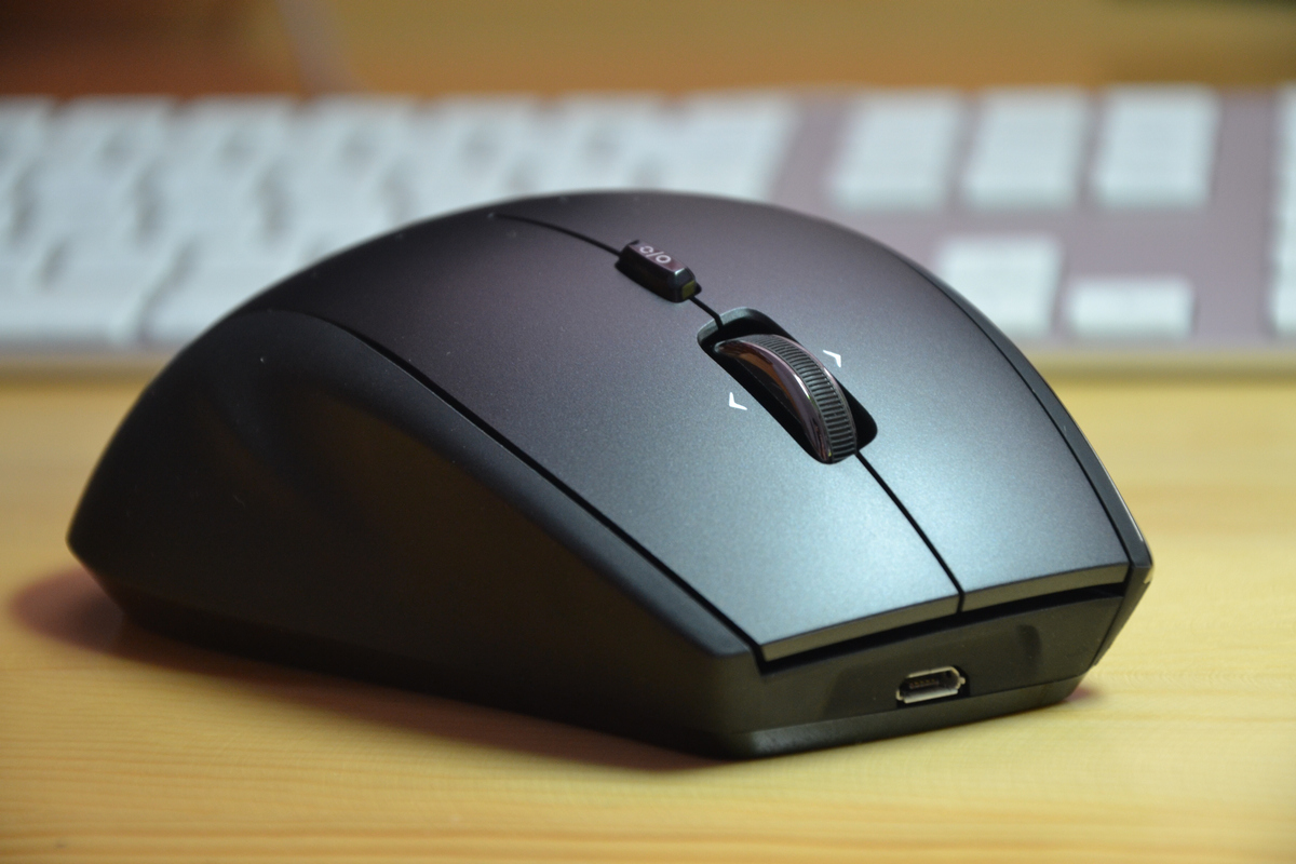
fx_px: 5670
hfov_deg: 13.0
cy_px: 432
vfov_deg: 8.7
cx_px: 648
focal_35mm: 158
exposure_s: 1/50
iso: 800
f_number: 5.6
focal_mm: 105
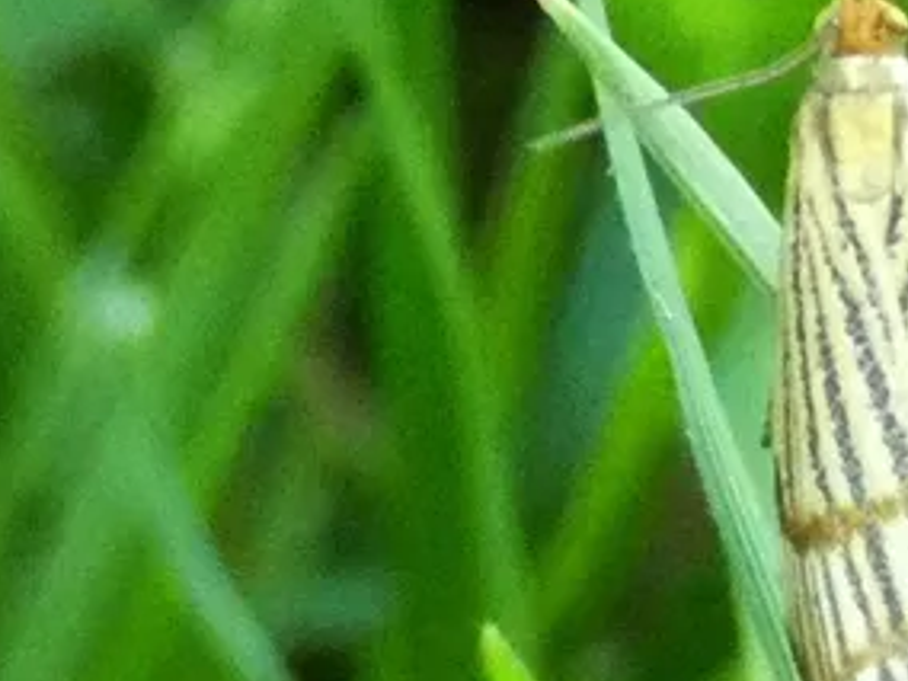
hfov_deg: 7.3
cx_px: 1010
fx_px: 7082
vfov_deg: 5.5
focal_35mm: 270
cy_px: 400
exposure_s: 1/80
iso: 1600
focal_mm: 21.5
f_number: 5.1
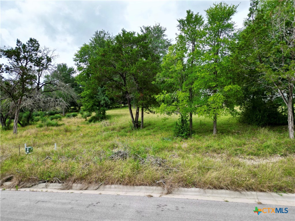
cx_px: 148
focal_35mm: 24
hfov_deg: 71.6
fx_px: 205
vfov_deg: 56.8
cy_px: 110
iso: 110
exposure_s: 1/2500
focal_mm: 6.72
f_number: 1.7
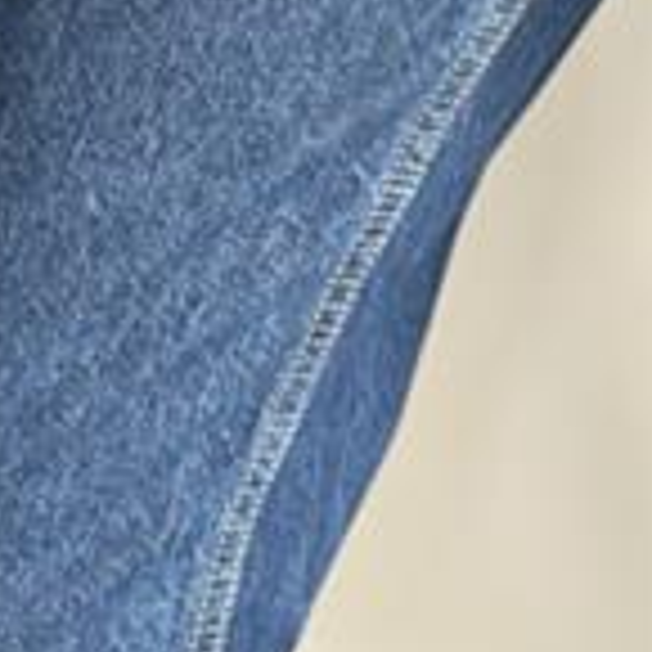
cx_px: 683
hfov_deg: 11.4
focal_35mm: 152
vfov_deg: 10.9
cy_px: -454
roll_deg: -1.3
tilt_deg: -11.4
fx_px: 3239
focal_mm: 6.86
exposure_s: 1/60
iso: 200
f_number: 1.78
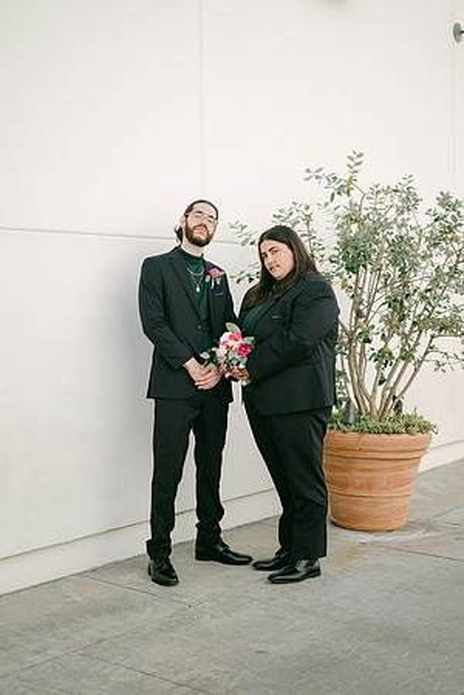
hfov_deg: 27.0
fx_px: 967
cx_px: 232
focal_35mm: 50
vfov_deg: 39.6
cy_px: 348
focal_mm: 50
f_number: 1.8
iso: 80
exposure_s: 1/4000
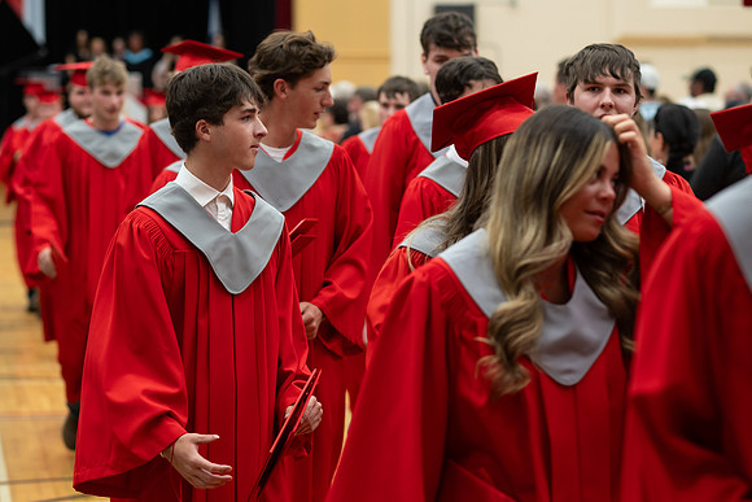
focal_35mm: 105
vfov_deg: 13.1
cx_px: 309
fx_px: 2184
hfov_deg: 19.5
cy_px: 283
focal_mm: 85
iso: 1000
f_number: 2.8
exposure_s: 1/200
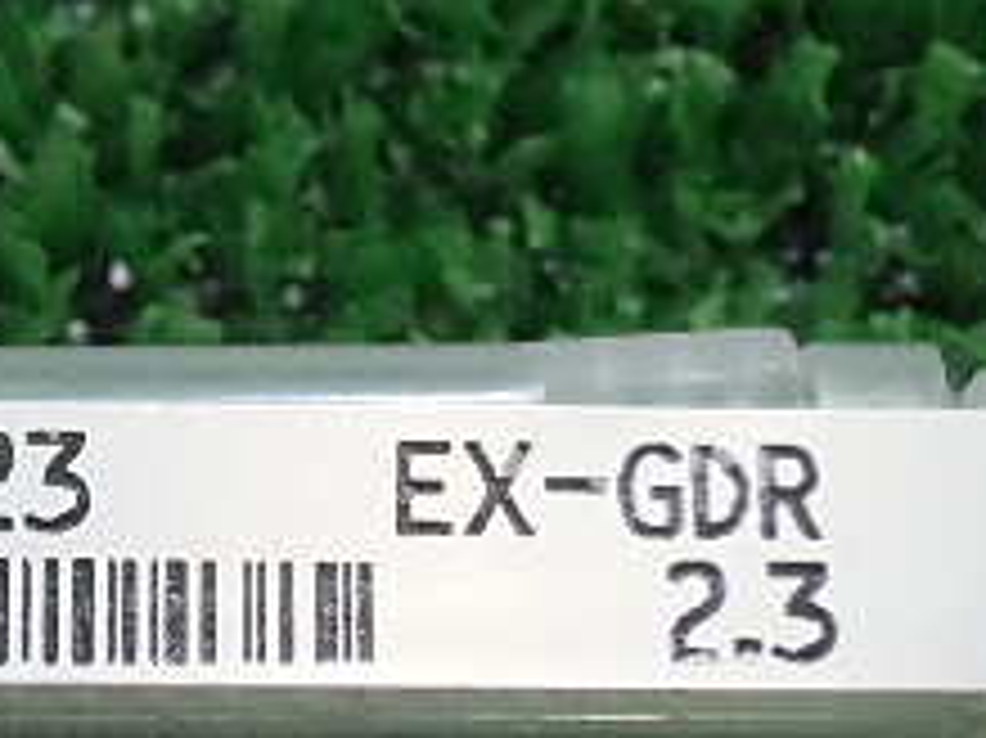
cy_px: 608
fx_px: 3331
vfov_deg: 12.6
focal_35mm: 117
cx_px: 41
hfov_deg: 16.5
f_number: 4
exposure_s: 1/80
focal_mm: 7.15
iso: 800
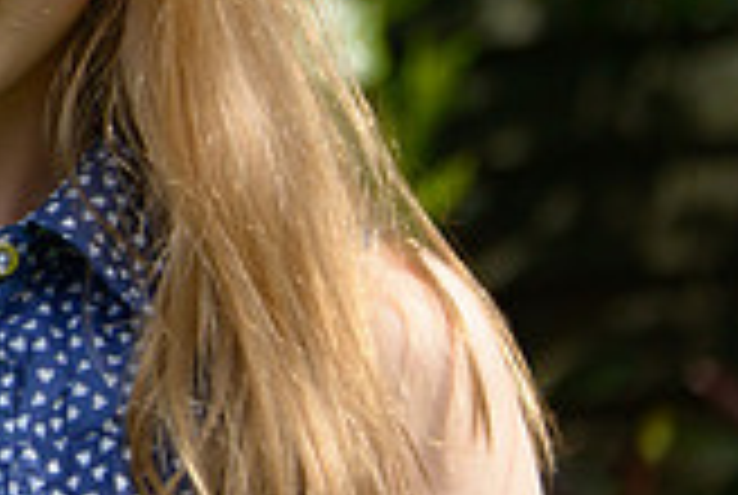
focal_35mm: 346
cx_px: -518
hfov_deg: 5.9
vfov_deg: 4.0
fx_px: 7106
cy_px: -313
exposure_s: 1/1600
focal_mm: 98
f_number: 5.3
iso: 500
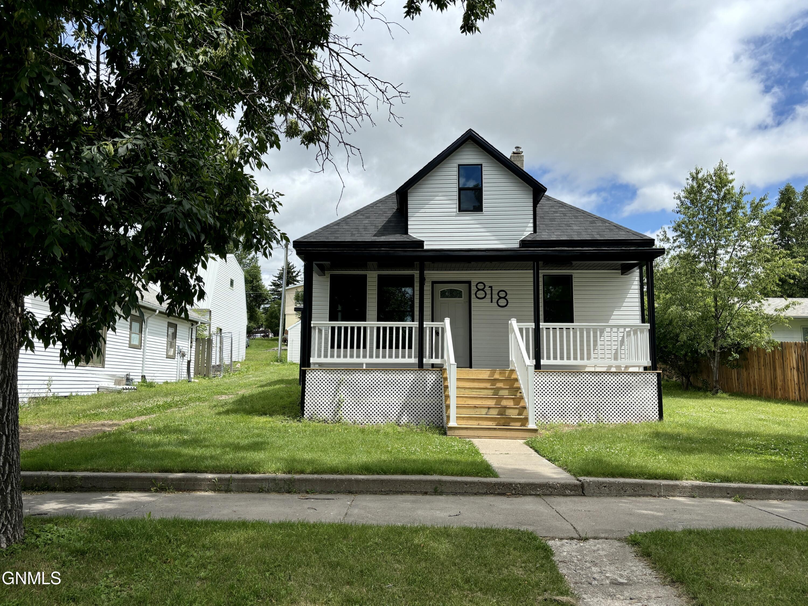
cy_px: 303
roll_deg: -1.3
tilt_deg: +6.1
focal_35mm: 26
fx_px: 607
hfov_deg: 67.3
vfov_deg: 53.1
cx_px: 404
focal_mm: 5.96
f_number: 1.6
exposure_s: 1/3937
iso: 50
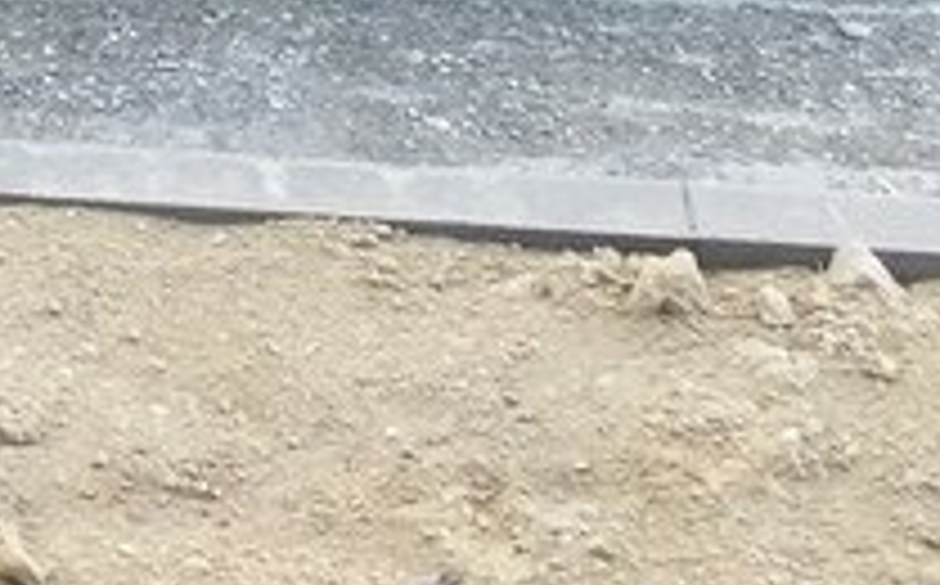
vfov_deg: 11.6
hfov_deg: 19.3
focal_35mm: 104
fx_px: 2661
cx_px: -72
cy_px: -470
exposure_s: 1/50
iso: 80
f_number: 2.2
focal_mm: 3.3
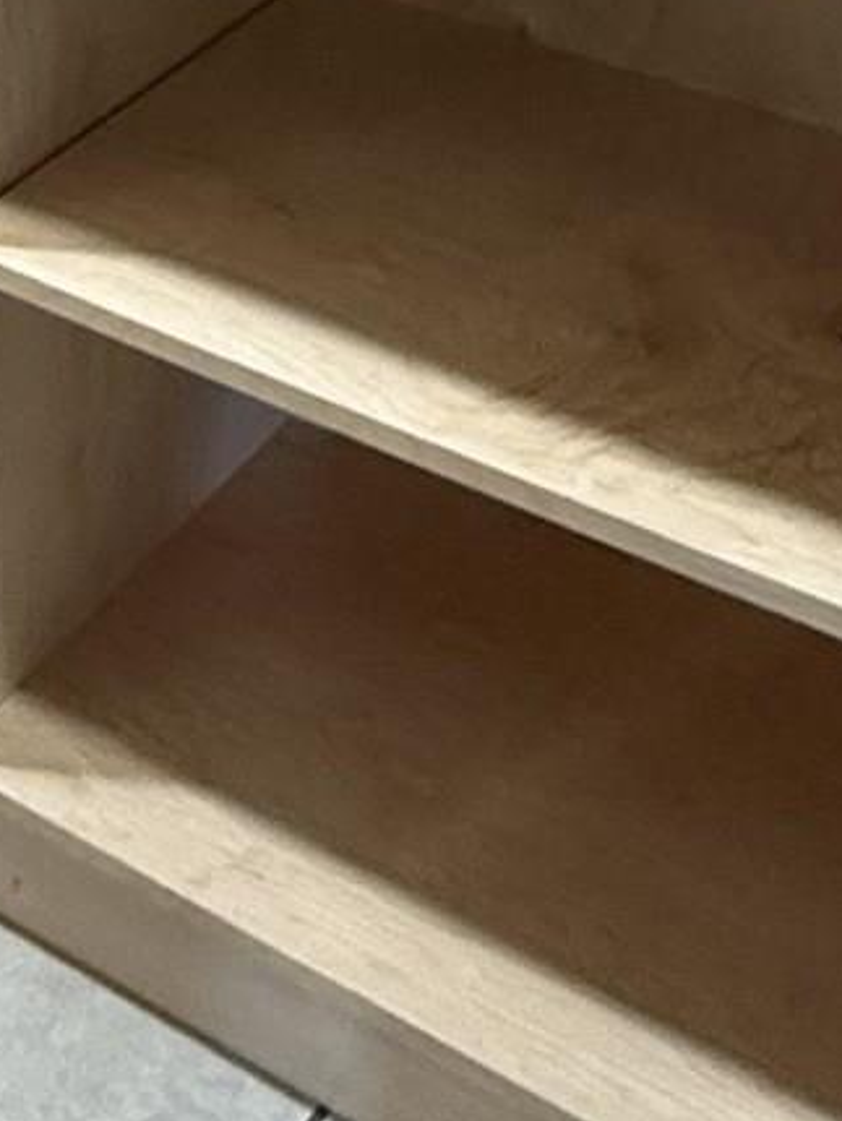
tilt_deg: -18.3
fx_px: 2430
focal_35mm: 75
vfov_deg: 23.4
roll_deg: -0.6
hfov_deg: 19.3
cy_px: -284
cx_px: 65
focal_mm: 2.22
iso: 400
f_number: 2.2
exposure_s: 1/60
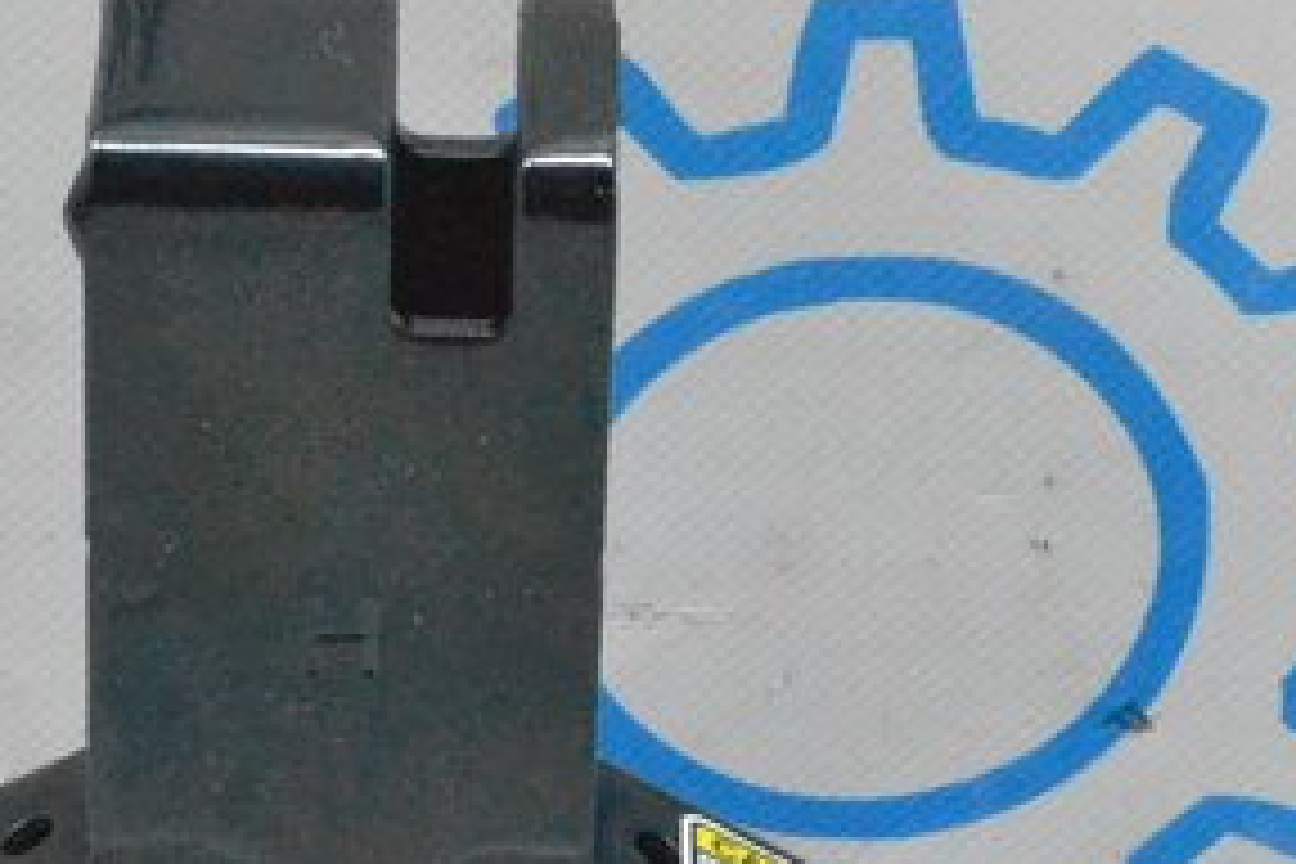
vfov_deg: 6.7
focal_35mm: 203
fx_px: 7307
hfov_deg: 10.1
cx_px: 410
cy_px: 947
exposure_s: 1/160
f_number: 9
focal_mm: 38
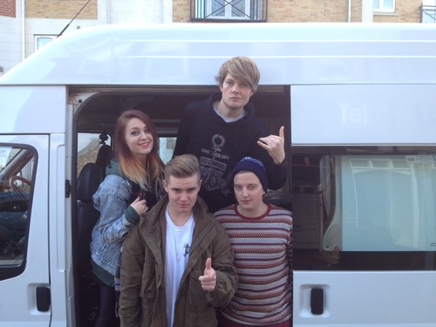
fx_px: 441
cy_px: 164
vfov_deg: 40.7
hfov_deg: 52.6
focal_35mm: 35
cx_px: 218
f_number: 2.4
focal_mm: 4.28
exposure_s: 1/120
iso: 50
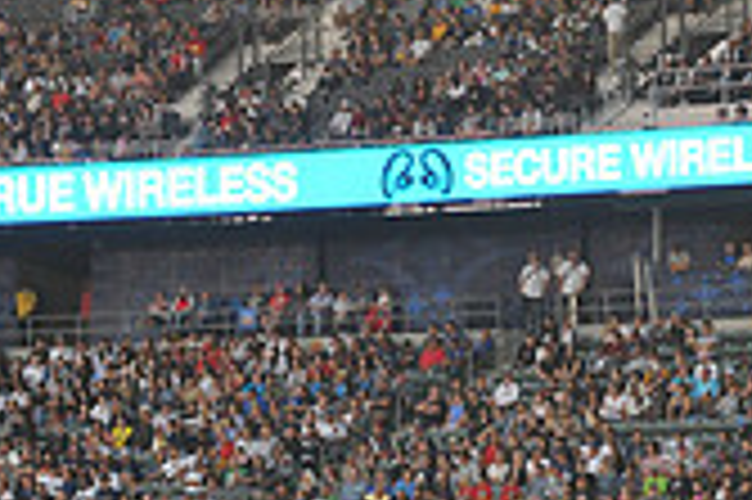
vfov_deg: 4.6
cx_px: 752
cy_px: 333
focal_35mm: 298
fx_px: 6219
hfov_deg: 6.9
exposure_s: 1/200
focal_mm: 86
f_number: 7.1
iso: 1250
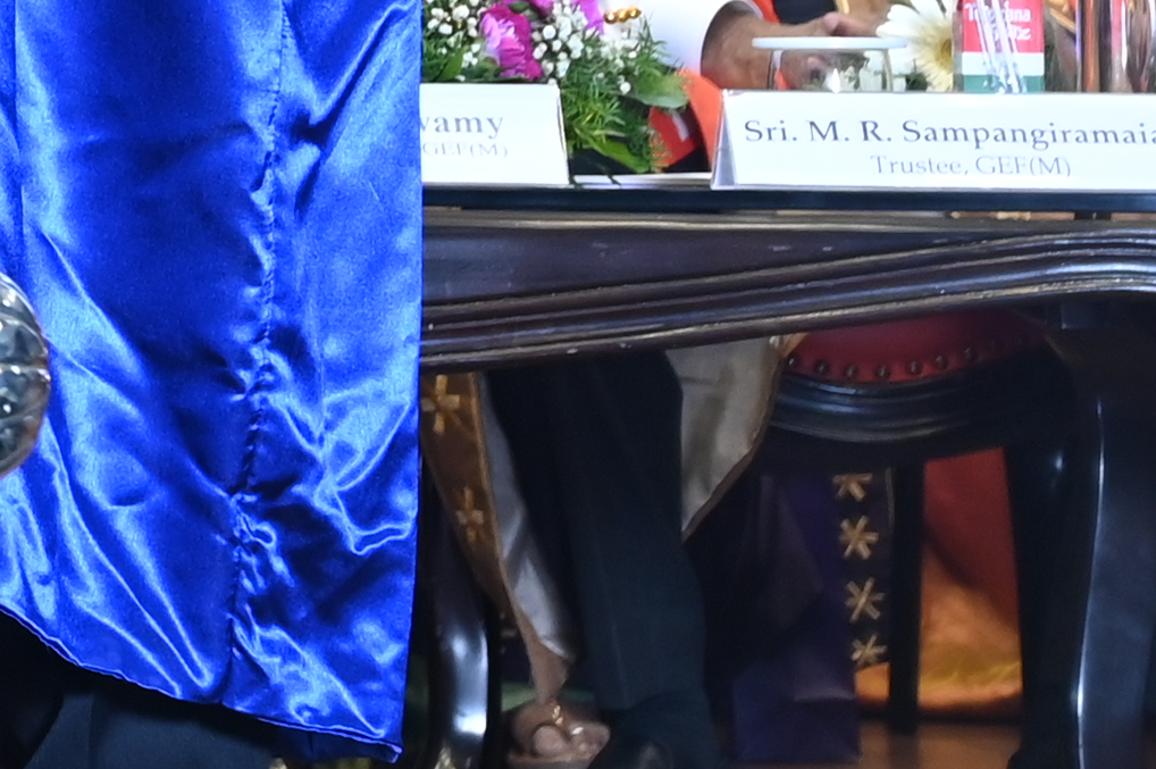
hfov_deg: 6.7
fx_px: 9529
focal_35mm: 297
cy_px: -1001
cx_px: -1372
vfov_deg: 4.5
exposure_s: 1/125
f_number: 5
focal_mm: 50
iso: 640
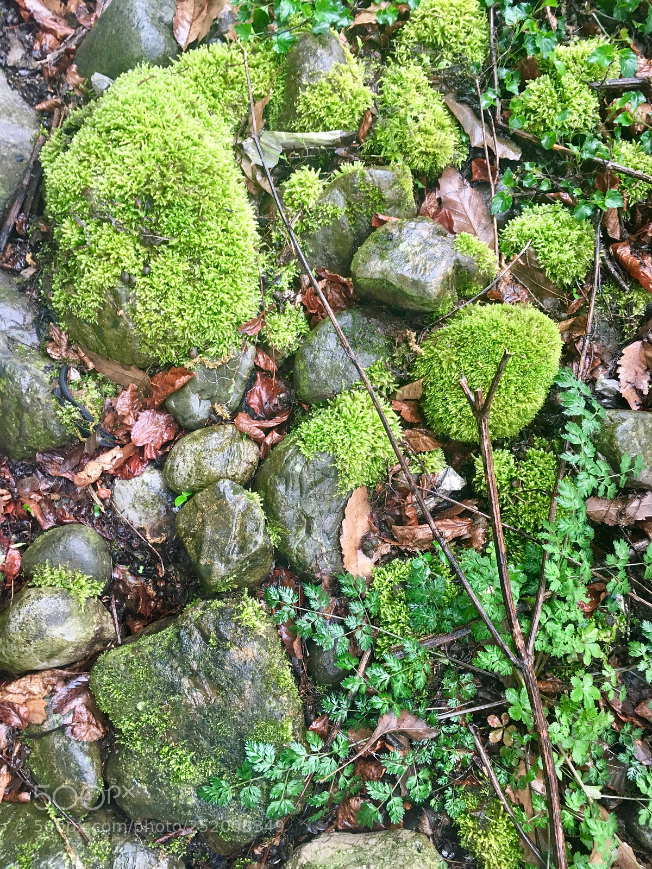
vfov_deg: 61.7
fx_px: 728
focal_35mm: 29
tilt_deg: -82.4
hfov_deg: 48.2
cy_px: 434
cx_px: 326
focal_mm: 4.15
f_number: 2.2
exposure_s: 1/33
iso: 50
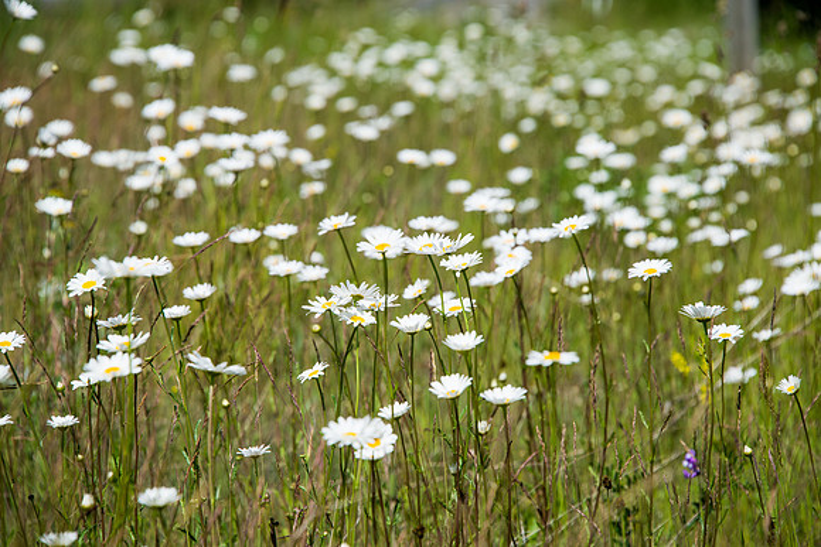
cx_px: 410
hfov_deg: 8.2
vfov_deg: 5.5
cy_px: 274
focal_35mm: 250
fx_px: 5702
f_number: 10
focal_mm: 250
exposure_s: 1/400
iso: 100
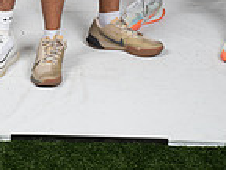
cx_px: 52
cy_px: -173
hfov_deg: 13.1
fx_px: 979
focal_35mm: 150
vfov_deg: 9.3
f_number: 7.1
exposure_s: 1/500
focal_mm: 50
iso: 200
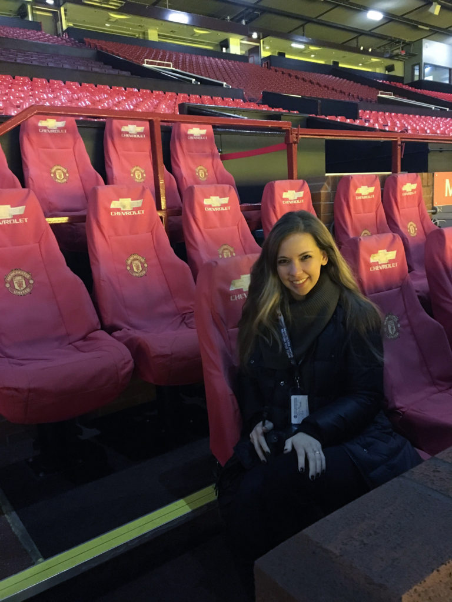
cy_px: 301
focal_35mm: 29
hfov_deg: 48.2
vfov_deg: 61.7
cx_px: 226
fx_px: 505
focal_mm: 4.15
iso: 640
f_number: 2.2
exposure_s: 1/17
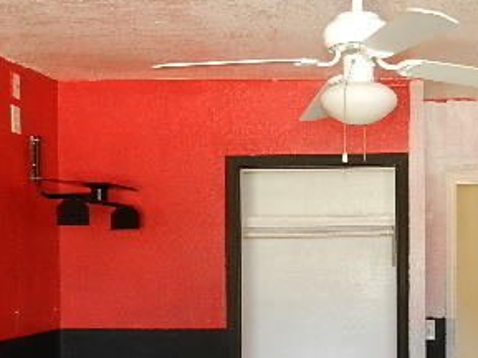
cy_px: 280
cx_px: 341
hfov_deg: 36.9
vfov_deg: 28.0
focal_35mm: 51
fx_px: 703
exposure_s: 1/13
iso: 400
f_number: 3.4
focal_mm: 4
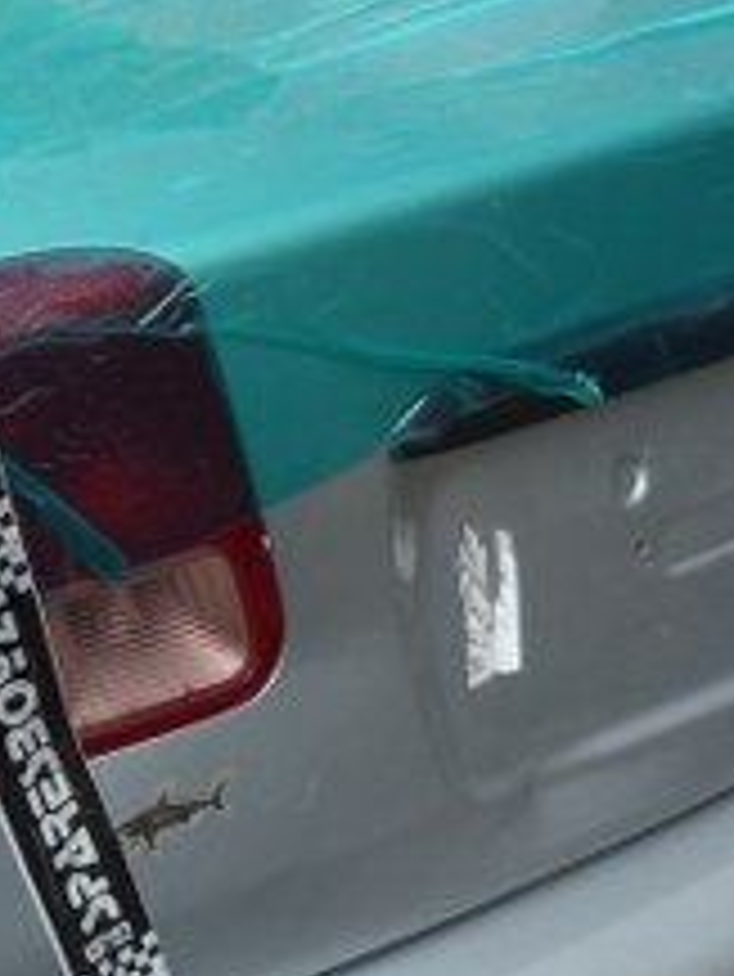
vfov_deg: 21.3
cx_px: -311
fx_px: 2598
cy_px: 405
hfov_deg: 15.1
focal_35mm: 92
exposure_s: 1/100
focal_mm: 4.5
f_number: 2.8
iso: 80
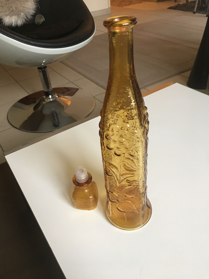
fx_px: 233
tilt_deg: -36.6
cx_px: 104
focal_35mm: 29
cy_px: 140
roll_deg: +5.6
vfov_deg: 61.7
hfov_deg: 48.2
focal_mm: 4.15
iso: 100
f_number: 2.2
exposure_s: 1/17
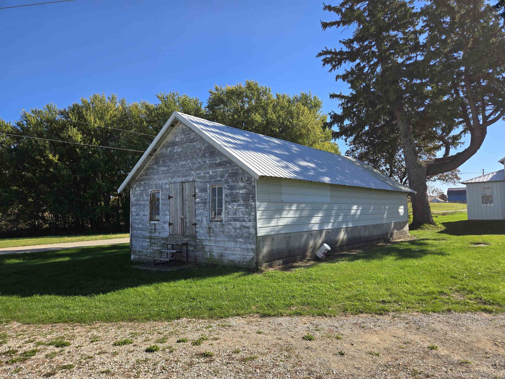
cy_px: 190
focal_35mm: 23
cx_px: 252
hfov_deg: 73.9
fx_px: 336
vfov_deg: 58.9
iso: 25
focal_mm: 5.4
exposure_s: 1/1300
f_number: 1.8
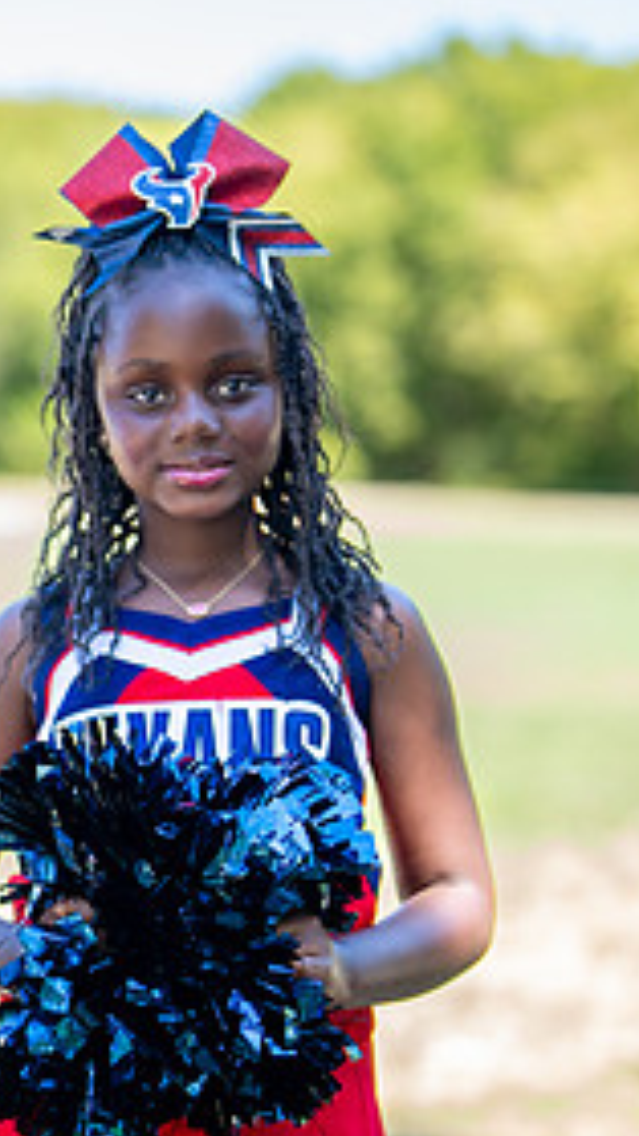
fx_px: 3644
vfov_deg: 17.7
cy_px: 763
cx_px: -65
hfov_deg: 9.9
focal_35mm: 121
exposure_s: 1/1000
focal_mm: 50
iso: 100
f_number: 1.2
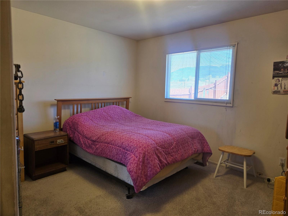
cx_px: 144
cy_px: 108
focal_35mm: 23
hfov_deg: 73.9
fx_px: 191
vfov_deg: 58.9
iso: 50
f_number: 1.8
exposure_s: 1/120
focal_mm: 5.4
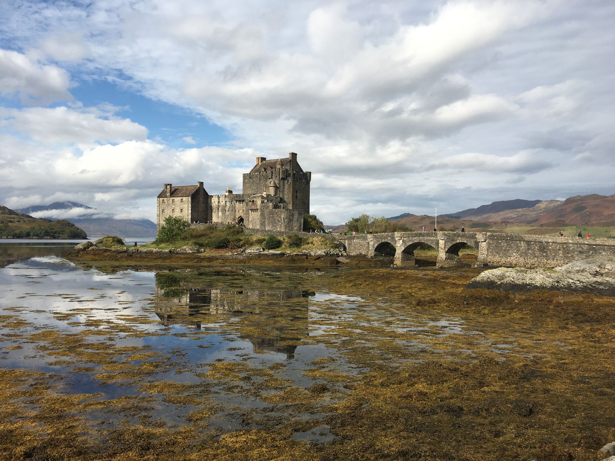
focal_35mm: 29
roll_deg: -1.0
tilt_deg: +1.6
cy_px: 230
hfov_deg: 61.7
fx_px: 515
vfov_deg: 48.2
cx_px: 308
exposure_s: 1/2024
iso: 25
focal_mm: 4.15
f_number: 2.2
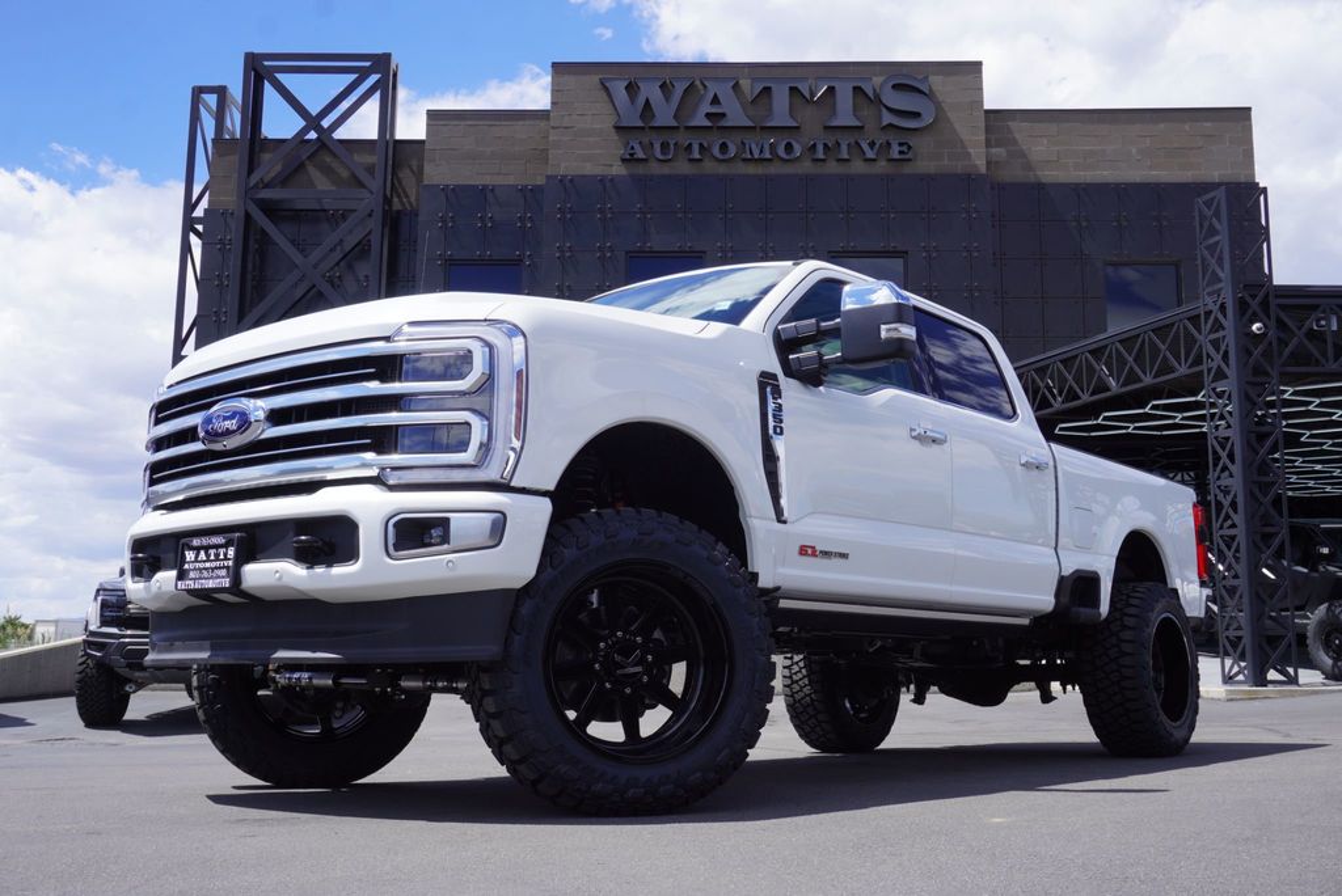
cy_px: 448
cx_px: 671
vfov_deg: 35.5
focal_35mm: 38
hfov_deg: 51.3
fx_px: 1399
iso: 100
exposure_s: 1/160
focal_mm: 25
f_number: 11
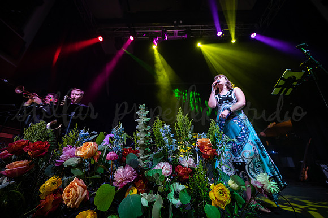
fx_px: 127
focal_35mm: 14
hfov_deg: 104.3
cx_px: 164
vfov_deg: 81.1
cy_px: 109
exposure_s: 1/80
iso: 3200
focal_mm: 14
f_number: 4
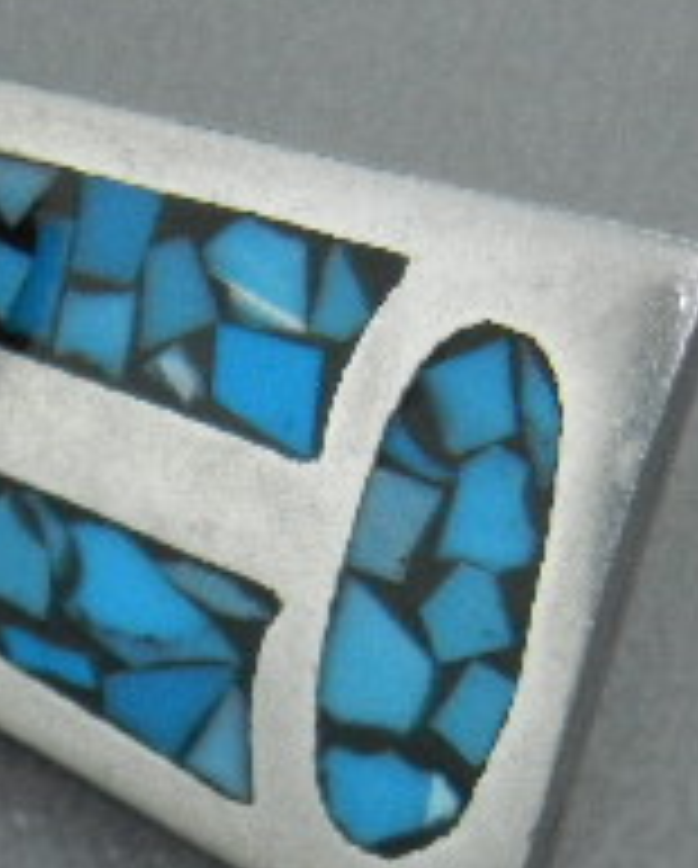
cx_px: -297
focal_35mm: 249
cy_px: 693
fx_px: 6415
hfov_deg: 6.2
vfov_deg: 7.7
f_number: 8.6
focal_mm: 13.9
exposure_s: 1/30
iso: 800
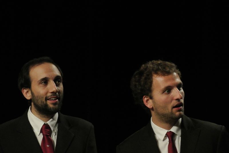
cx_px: 114
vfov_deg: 4.6
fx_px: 1891
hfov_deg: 6.9
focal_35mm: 297
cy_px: 76
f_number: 5.6
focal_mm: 110
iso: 2000
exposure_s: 1/60
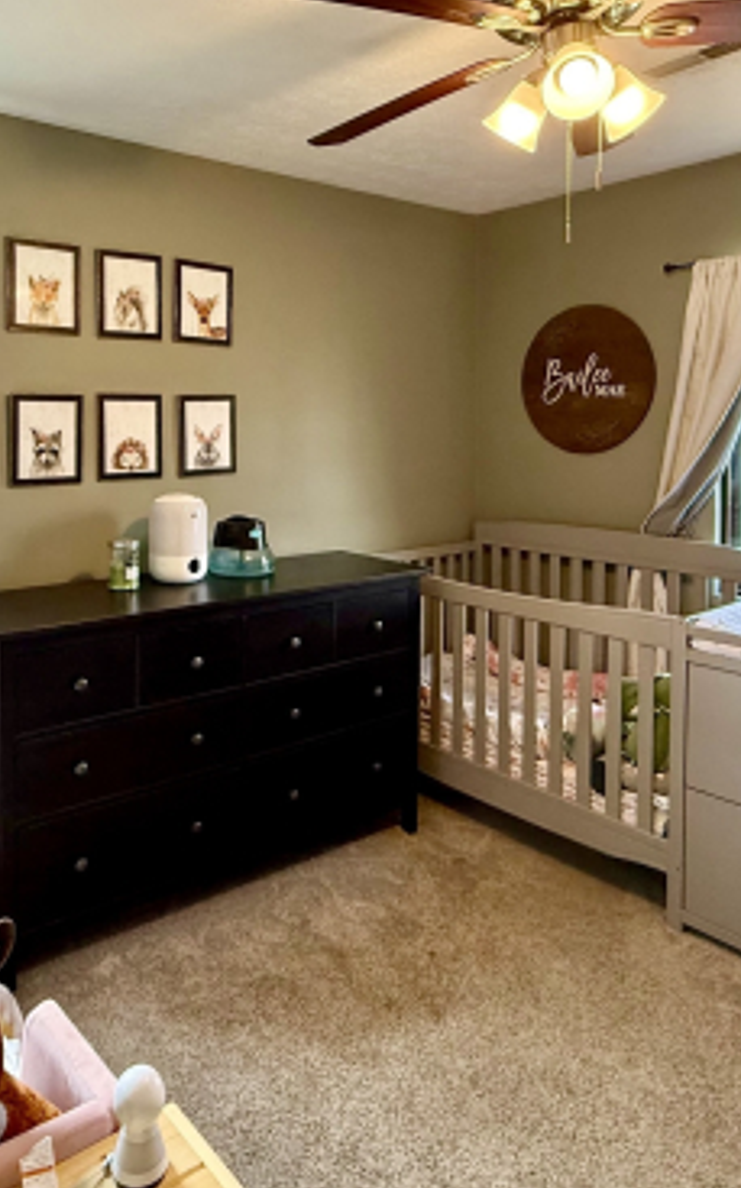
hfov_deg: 45.5
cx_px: 270
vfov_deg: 67.3
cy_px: 443
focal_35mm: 27
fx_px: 873
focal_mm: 2.22
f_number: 2.2
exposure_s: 1/87
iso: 320
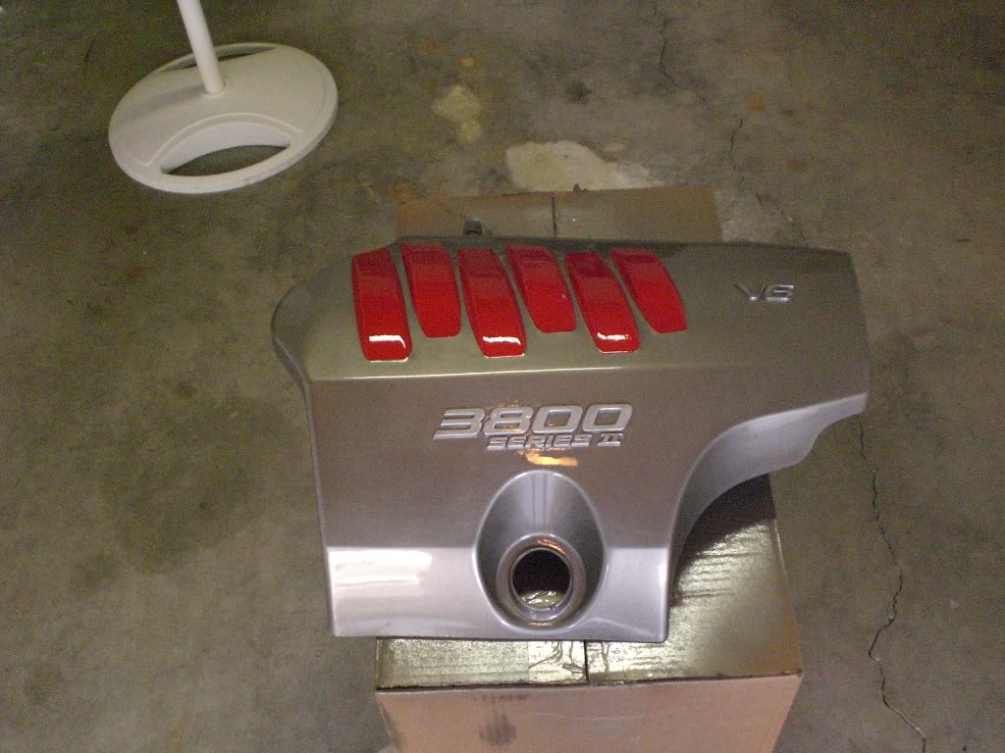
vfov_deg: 37.7
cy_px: 376
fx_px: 1103
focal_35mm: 38
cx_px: 502
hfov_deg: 49.0
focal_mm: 6.3
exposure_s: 1/100
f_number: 3.1
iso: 800
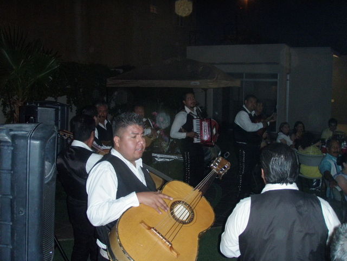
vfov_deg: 37.7
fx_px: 381
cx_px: 174
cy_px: 130
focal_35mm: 38
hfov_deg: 49.0
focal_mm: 6.7
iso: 400
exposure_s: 1/30
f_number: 3.5
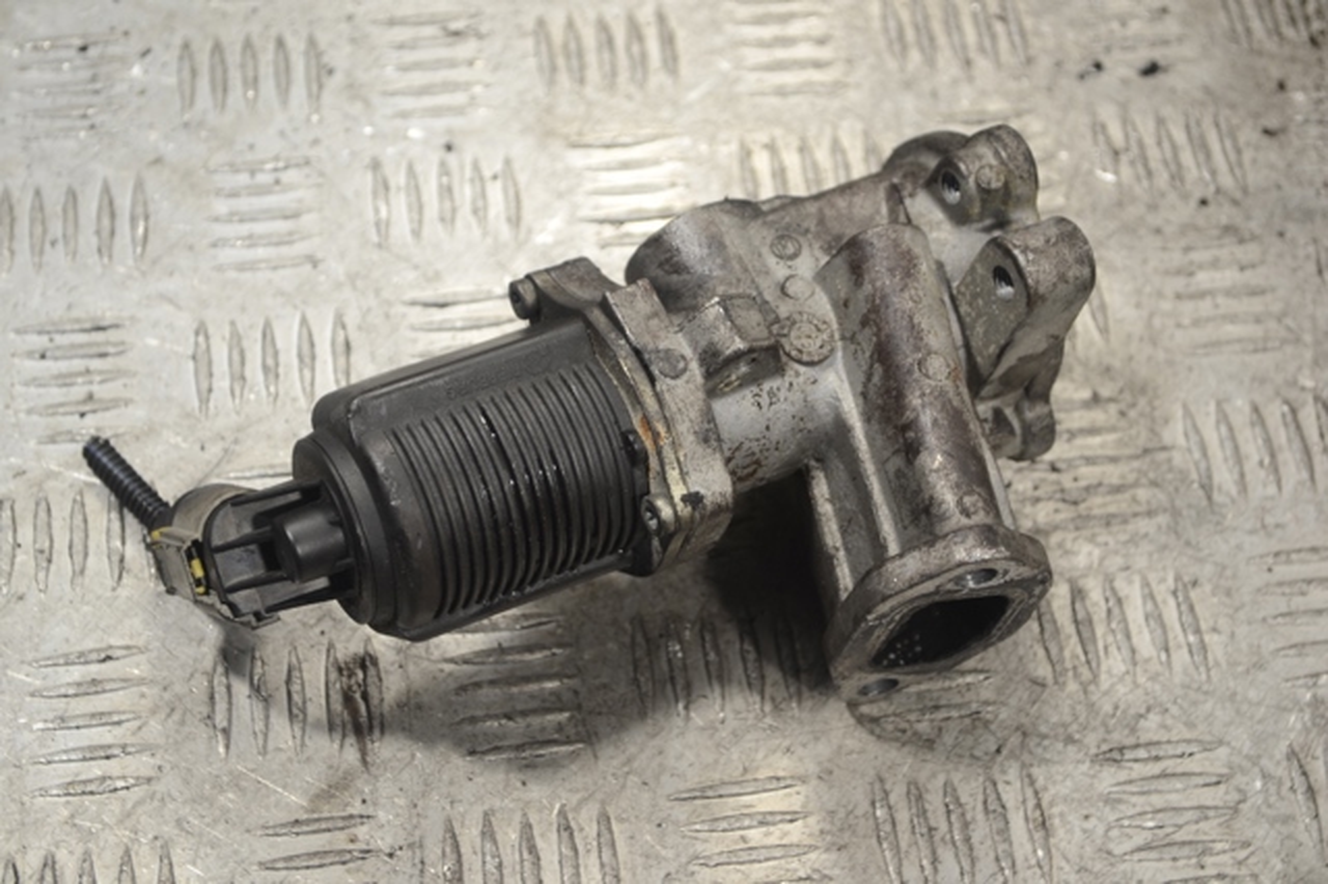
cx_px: 664
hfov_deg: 28.1
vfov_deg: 18.9
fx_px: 2655
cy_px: 442
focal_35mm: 72
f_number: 5.3
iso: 200
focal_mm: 48
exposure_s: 1/30
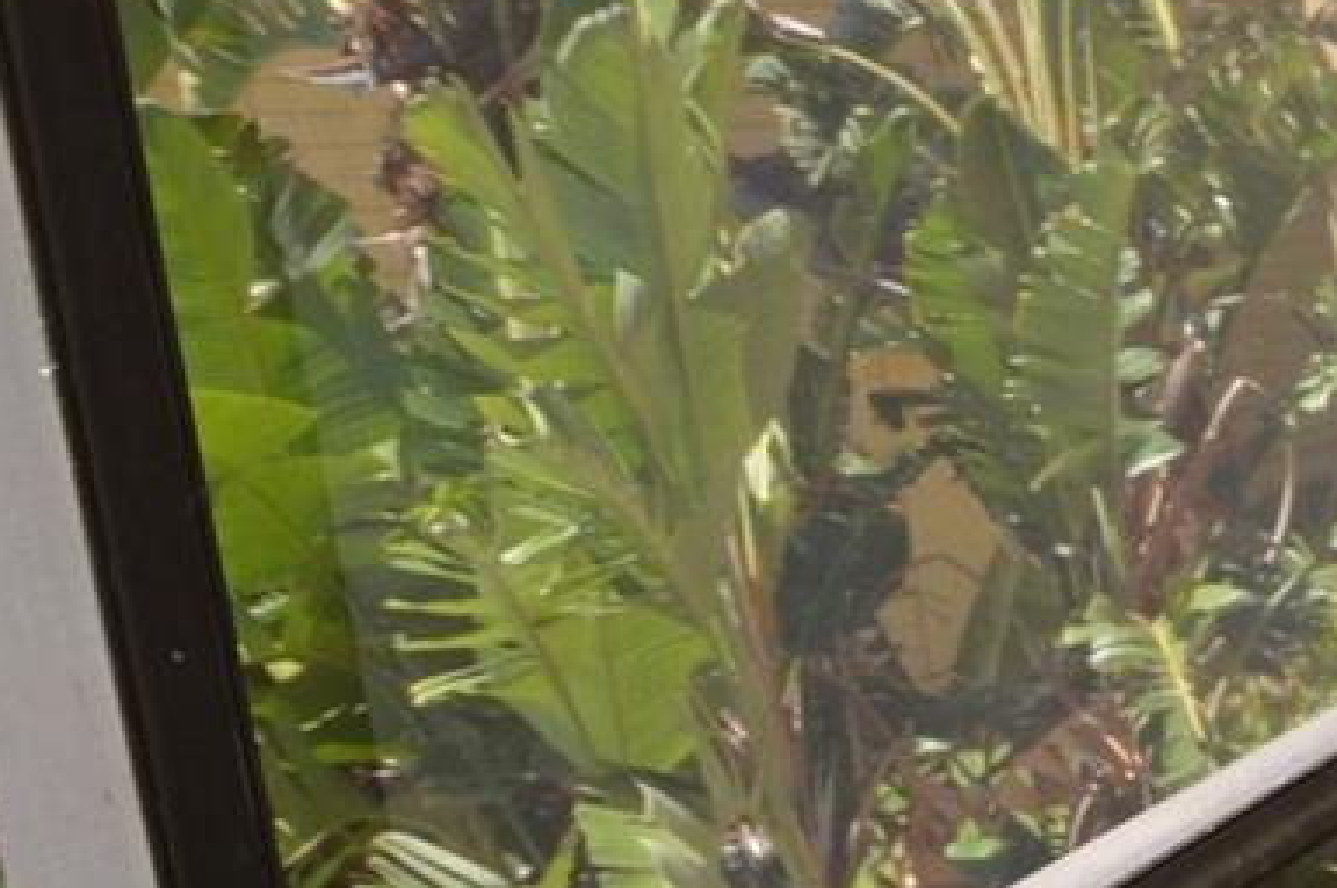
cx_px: 2601
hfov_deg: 18.6
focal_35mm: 75
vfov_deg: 17.9
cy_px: 799
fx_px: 2782
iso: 125
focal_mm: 12
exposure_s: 1/125
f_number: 5.6
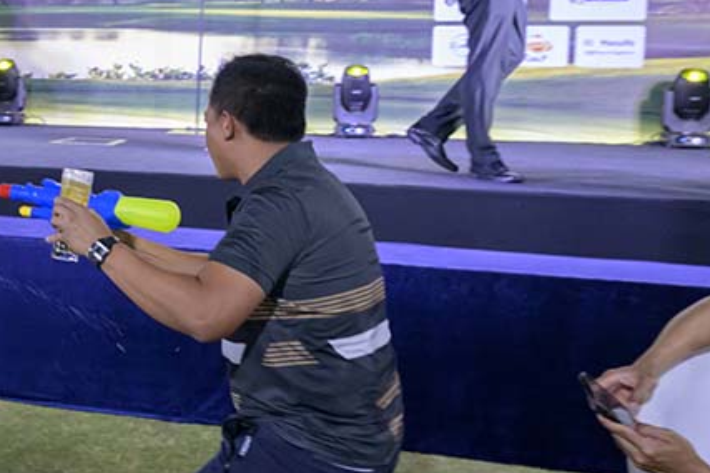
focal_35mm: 54
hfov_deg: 33.6
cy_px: 158
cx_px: -5
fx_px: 1064
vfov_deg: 24.9
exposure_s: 1/200
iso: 6400
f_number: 5.6
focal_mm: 24
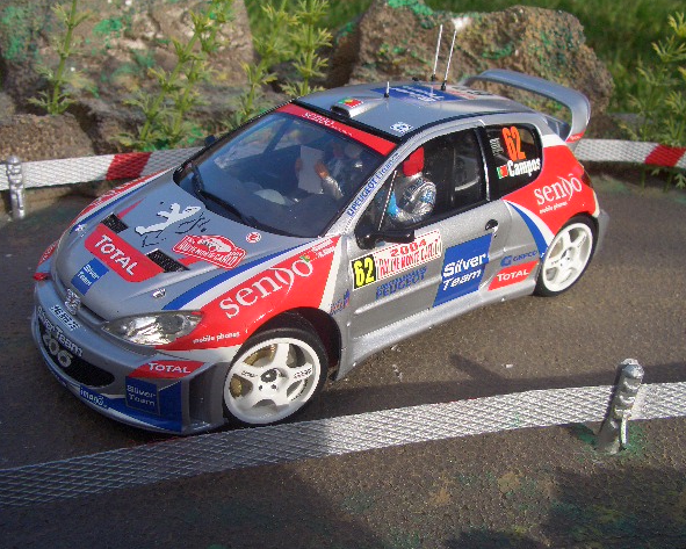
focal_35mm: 37
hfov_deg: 49.1
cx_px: 333
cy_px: 273
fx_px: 751
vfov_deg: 40.1
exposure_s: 1/320
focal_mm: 5.8
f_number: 4.3
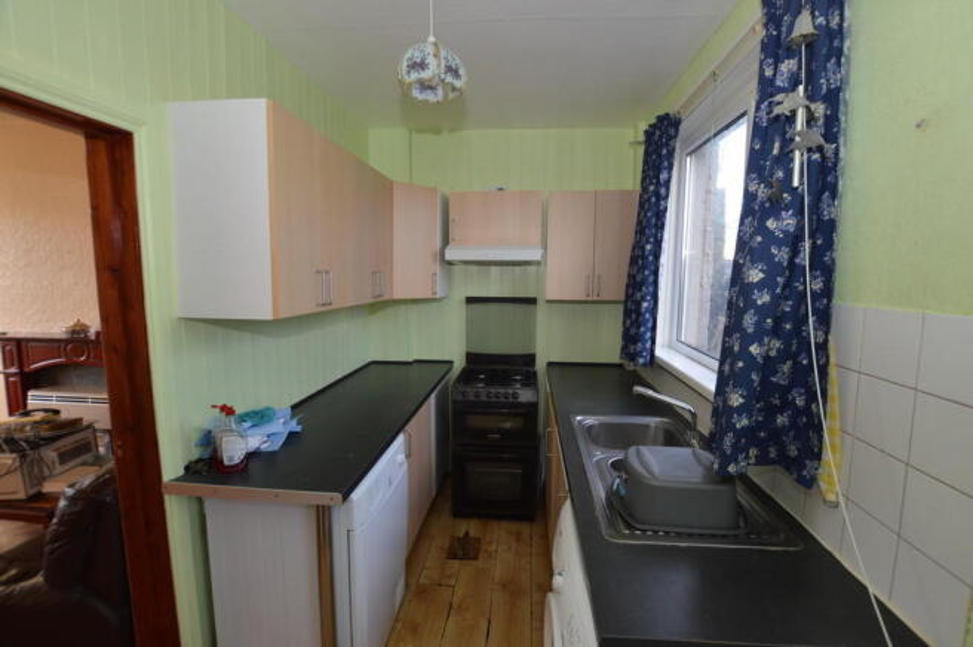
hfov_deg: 100.4
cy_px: 324
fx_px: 405
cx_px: 486
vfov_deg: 77.2
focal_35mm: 15
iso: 400
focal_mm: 10
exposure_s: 1/100
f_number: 5
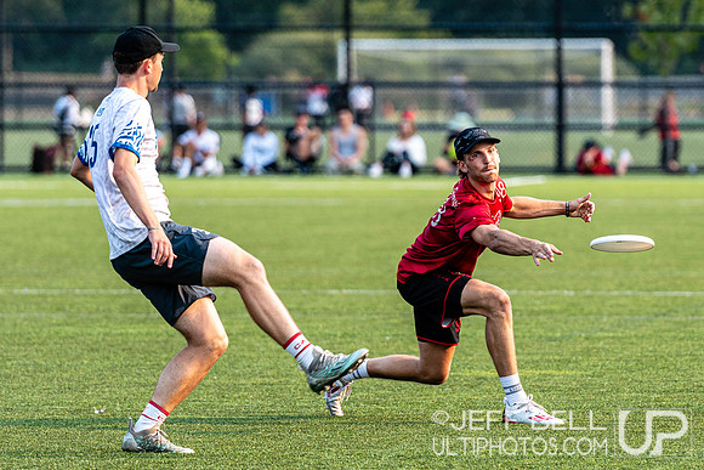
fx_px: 8153
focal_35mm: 417
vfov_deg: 3.3
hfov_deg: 4.9
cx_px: 480
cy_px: 216
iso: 250
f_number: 3.2
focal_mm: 200
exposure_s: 1/1250
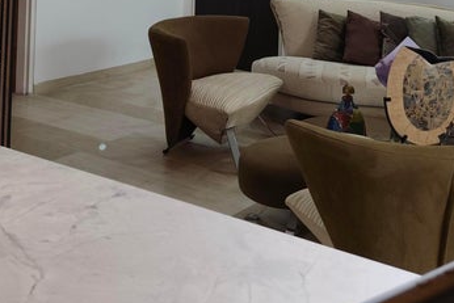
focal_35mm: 59
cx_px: 283
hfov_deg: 33.8
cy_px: -102
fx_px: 744
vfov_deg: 20.7
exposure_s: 1/86.6
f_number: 1.65
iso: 250
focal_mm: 6.19
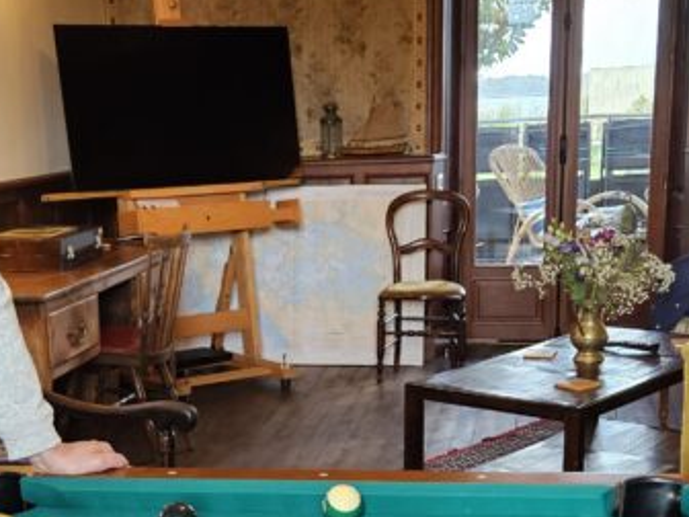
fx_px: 1393
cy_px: 468
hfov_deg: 27.7
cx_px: 262
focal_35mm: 70
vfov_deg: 20.6
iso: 250
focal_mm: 5.4
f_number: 1.8
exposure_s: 1/100
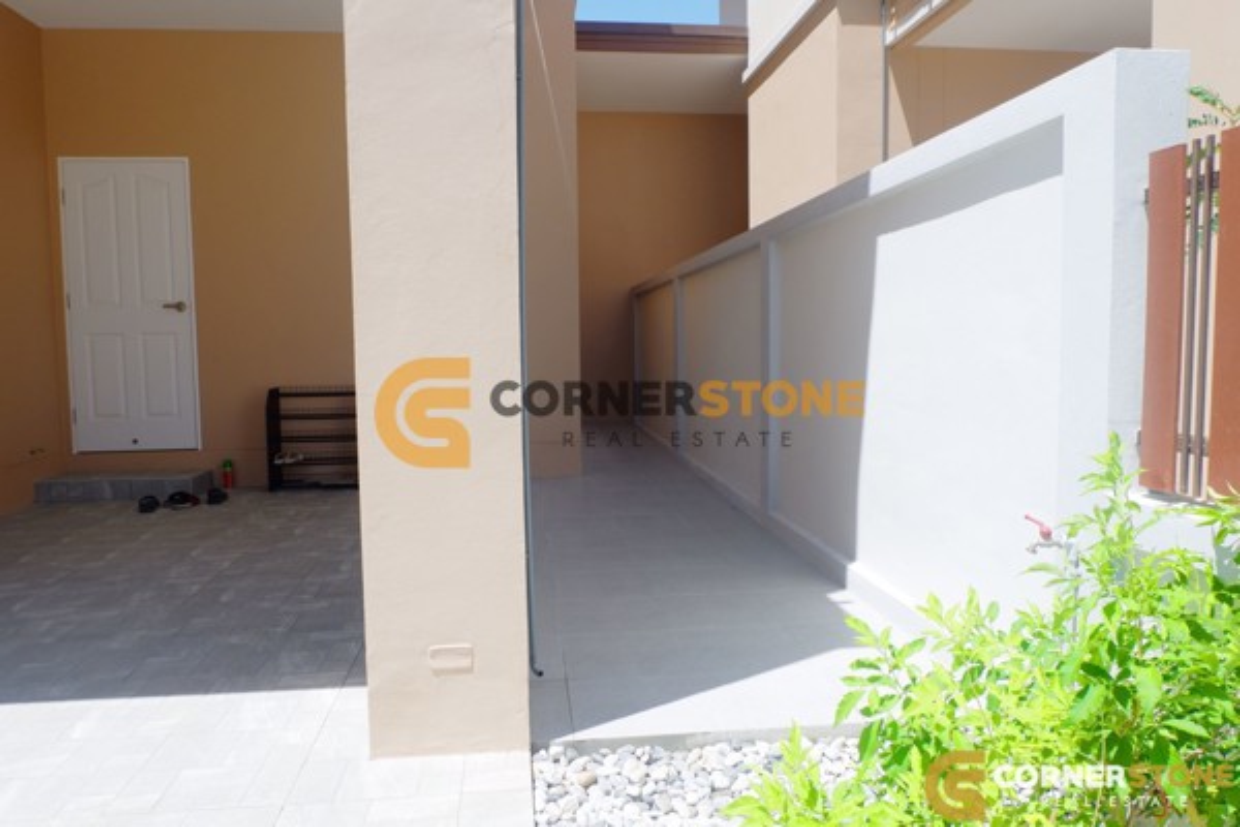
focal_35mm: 24
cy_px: 414
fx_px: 827
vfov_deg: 53.1
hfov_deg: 73.7
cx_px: 620
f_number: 9
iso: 200
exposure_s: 1/400
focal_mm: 16
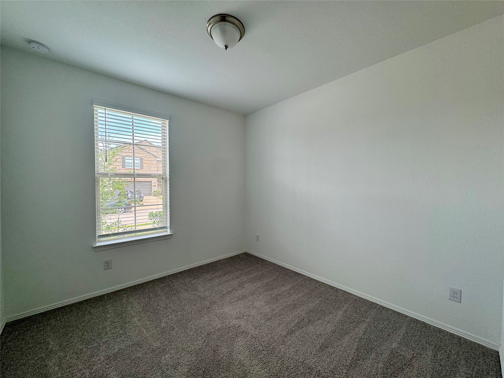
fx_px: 204
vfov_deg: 85.7
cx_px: 252
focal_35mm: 14
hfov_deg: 102.1
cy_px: 189
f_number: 2.2
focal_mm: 2.22
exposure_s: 1/120
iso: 100
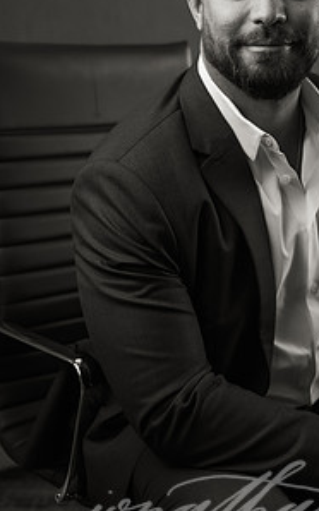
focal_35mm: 77
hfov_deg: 16.8
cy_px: 195
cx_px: 255
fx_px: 1072
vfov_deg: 26.7
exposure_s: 1/200
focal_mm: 50
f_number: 3.5
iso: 50
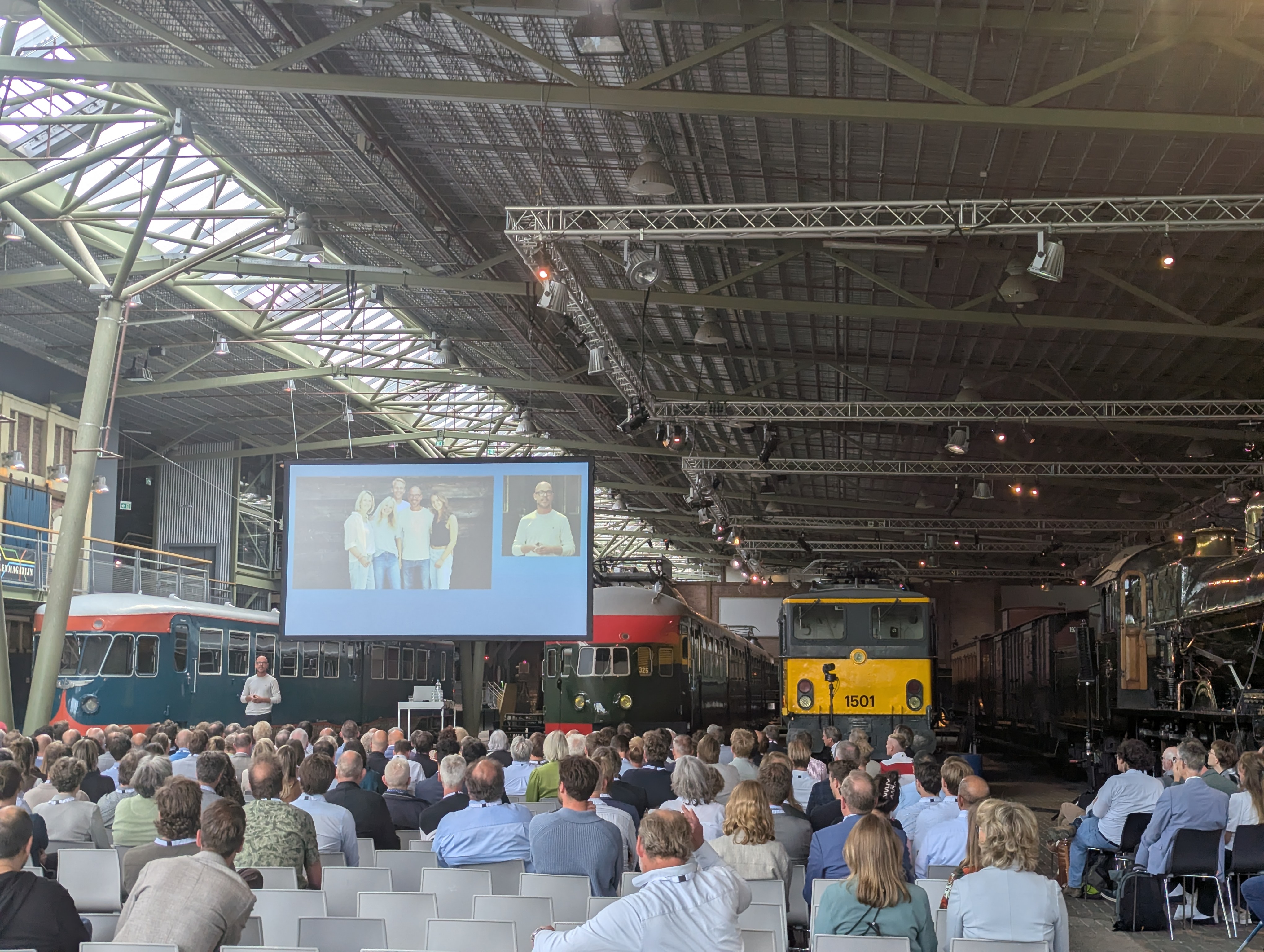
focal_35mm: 48
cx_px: 632
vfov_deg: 30.3
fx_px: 1755
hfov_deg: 39.6
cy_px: 476
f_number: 1.85
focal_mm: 6.81
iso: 43
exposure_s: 1/213
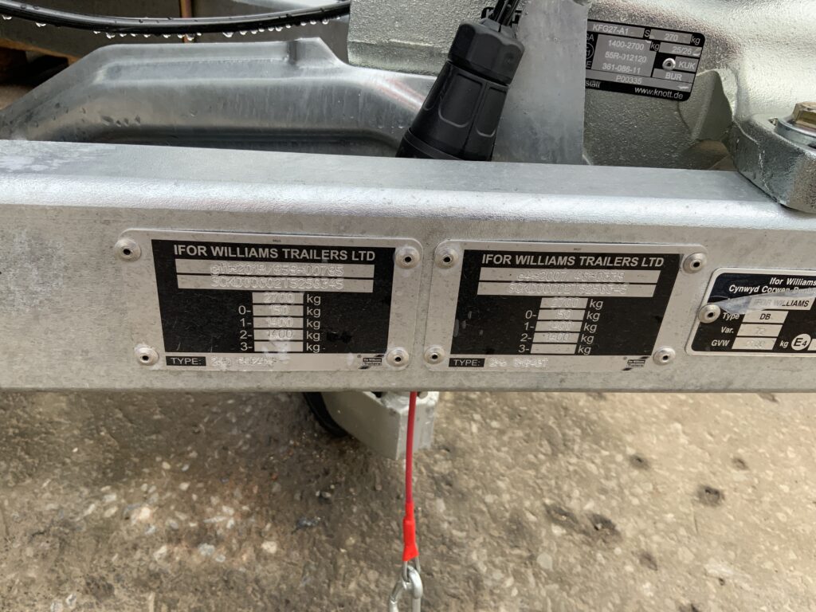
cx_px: 408
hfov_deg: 61.7
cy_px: 306
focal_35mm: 29
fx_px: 684
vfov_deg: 48.2
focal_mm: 3
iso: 16
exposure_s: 1/329
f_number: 1.8
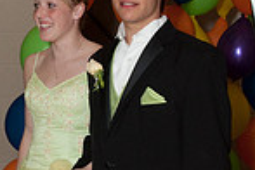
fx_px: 843
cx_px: 88
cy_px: 102
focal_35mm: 119
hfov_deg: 17.2
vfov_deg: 11.5
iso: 400
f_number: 8
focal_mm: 26
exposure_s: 1/180
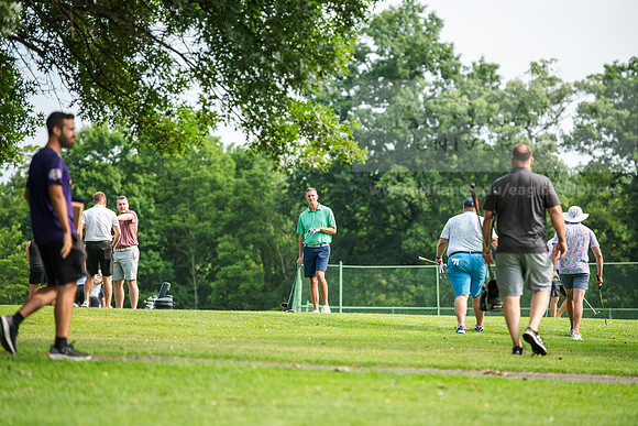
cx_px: 319
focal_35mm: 180
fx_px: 3191
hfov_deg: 11.4
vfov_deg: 7.6
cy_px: 213
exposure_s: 1/320
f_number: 3.5
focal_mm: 180
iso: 100
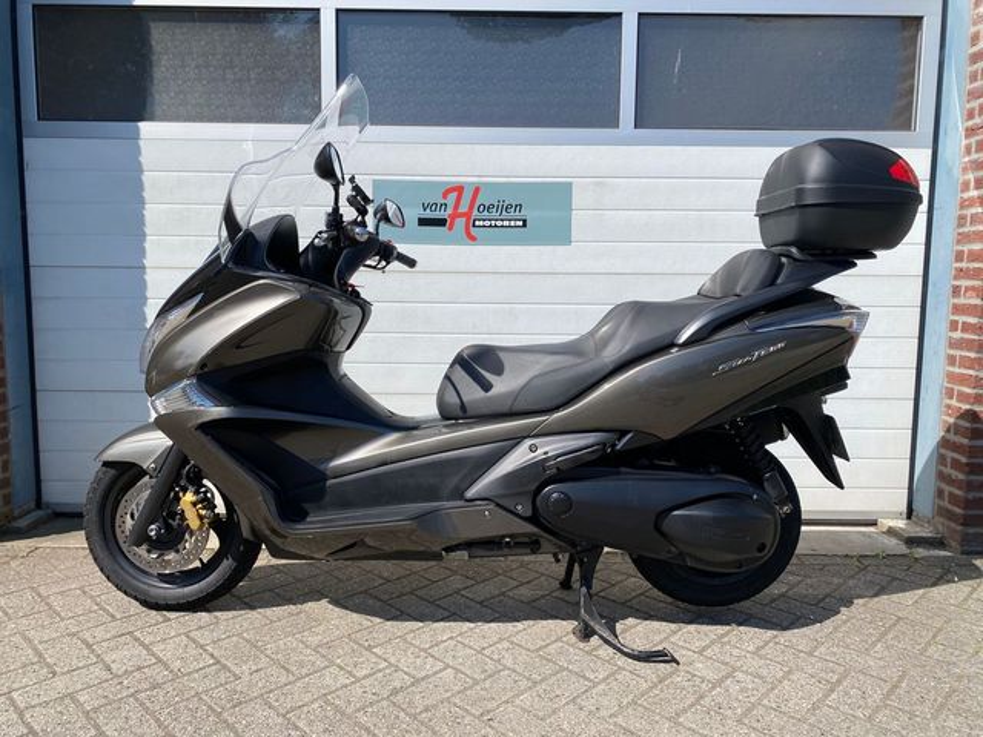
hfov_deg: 67.3
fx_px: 738
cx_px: 492
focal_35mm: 26
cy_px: 368
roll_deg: -1.0
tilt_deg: -6.5
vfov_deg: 53.1
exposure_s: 1/3040
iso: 32
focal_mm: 4.25
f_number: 1.8
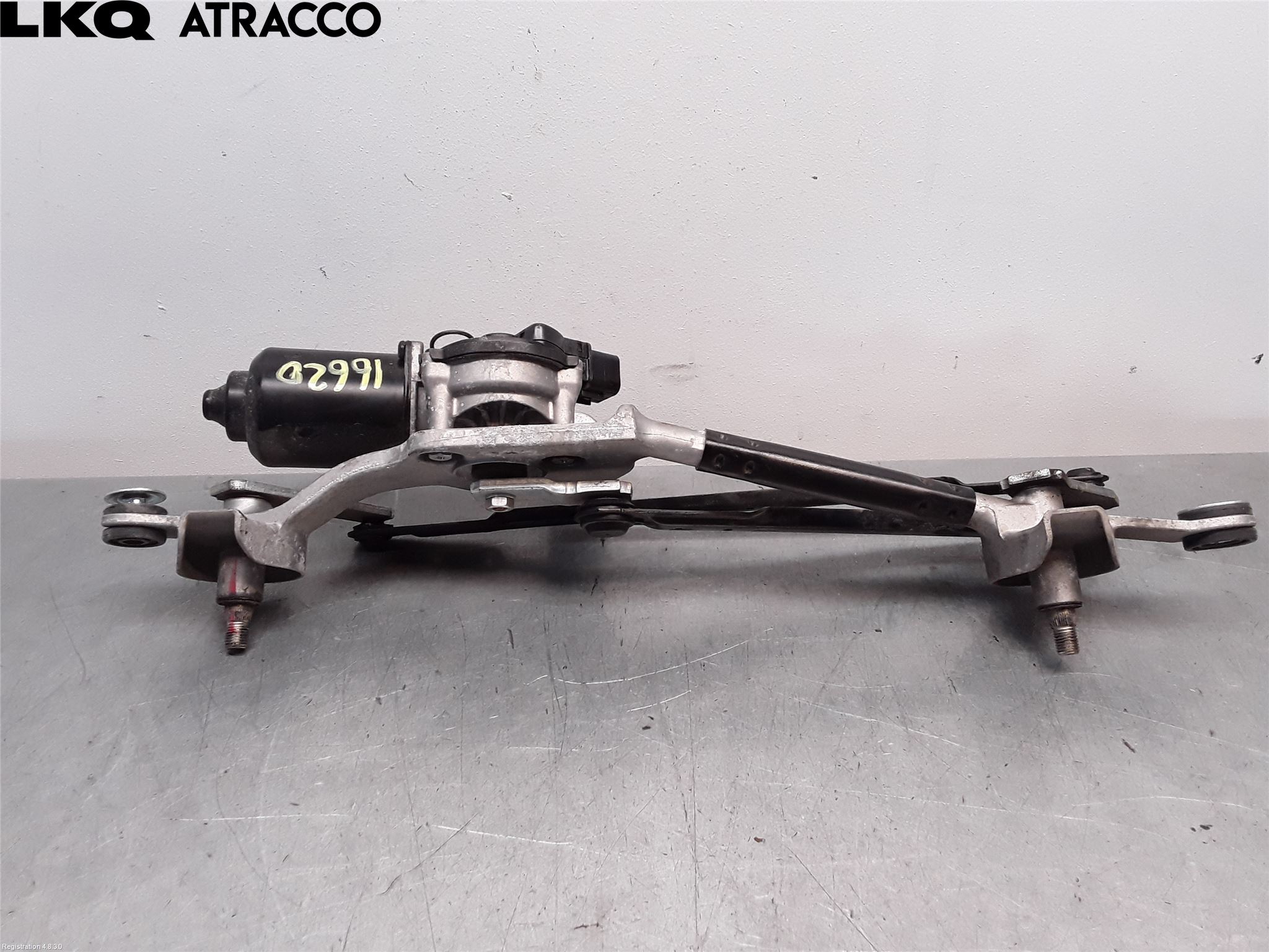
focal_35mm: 28
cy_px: 476
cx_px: 634
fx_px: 1026
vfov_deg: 49.7
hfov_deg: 63.4
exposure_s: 1/139
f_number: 1.9
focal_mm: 2.91
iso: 100
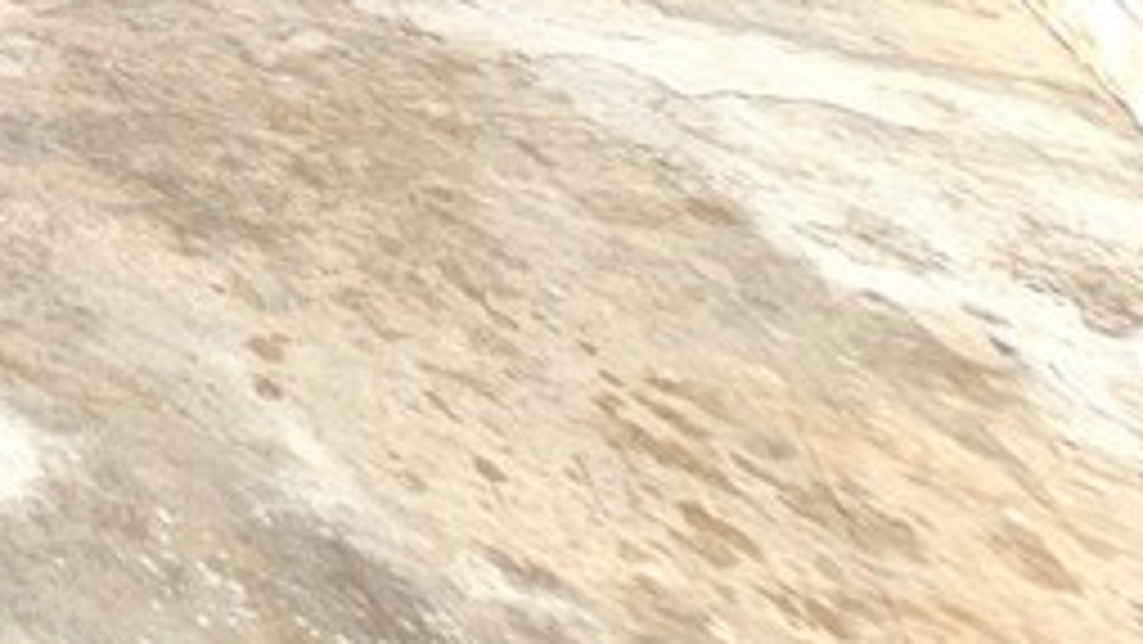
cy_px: -1027
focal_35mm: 57
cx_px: -1143
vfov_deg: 13.3
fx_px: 1728
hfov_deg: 19.4
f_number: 2.2
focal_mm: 2.2
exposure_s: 1/356
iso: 50
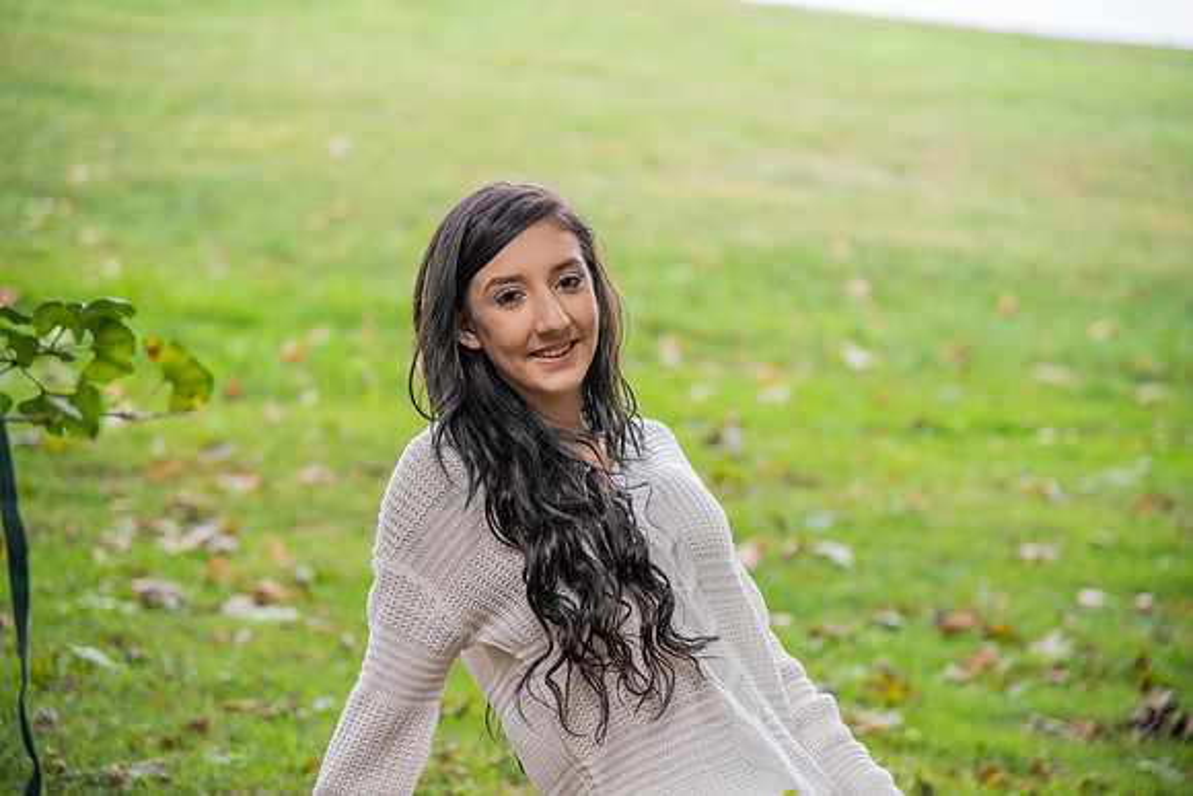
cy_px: 398
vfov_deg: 11.4
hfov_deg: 17.1
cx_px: 596
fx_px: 3977
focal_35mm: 120
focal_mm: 120
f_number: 4
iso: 400
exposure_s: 1/250
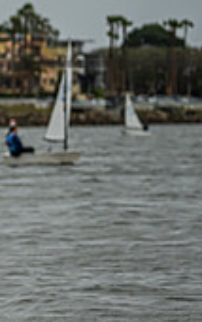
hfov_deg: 3.0
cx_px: -376
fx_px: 3811
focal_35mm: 433
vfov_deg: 4.9
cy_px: 140
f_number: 4.5
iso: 320
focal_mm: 110
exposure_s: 1/3200
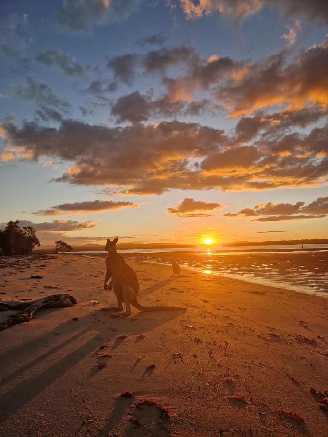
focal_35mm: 23
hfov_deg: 58.9
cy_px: 218
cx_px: 164
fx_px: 291
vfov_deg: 73.9
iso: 50
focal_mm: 5.4
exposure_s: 1/922
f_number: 1.8
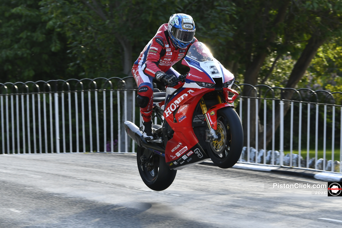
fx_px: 1710
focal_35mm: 180
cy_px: 114
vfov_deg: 7.6
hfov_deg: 11.4
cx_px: 171
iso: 320
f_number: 5.6
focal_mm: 120
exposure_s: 1/500
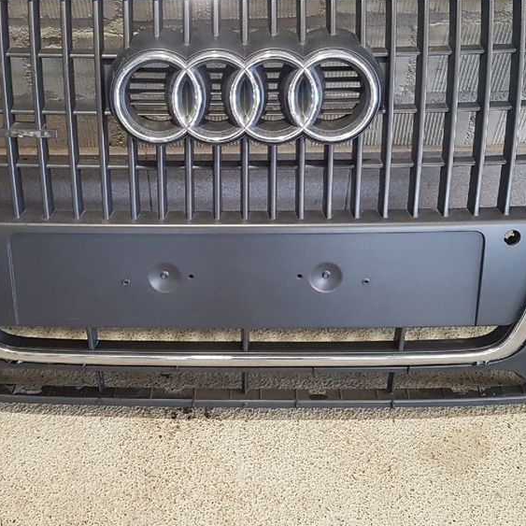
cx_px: 244
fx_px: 842
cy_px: 184
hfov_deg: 34.7
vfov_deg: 34.4
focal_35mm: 49
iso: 200
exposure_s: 1/25
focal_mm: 4.2
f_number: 1.7
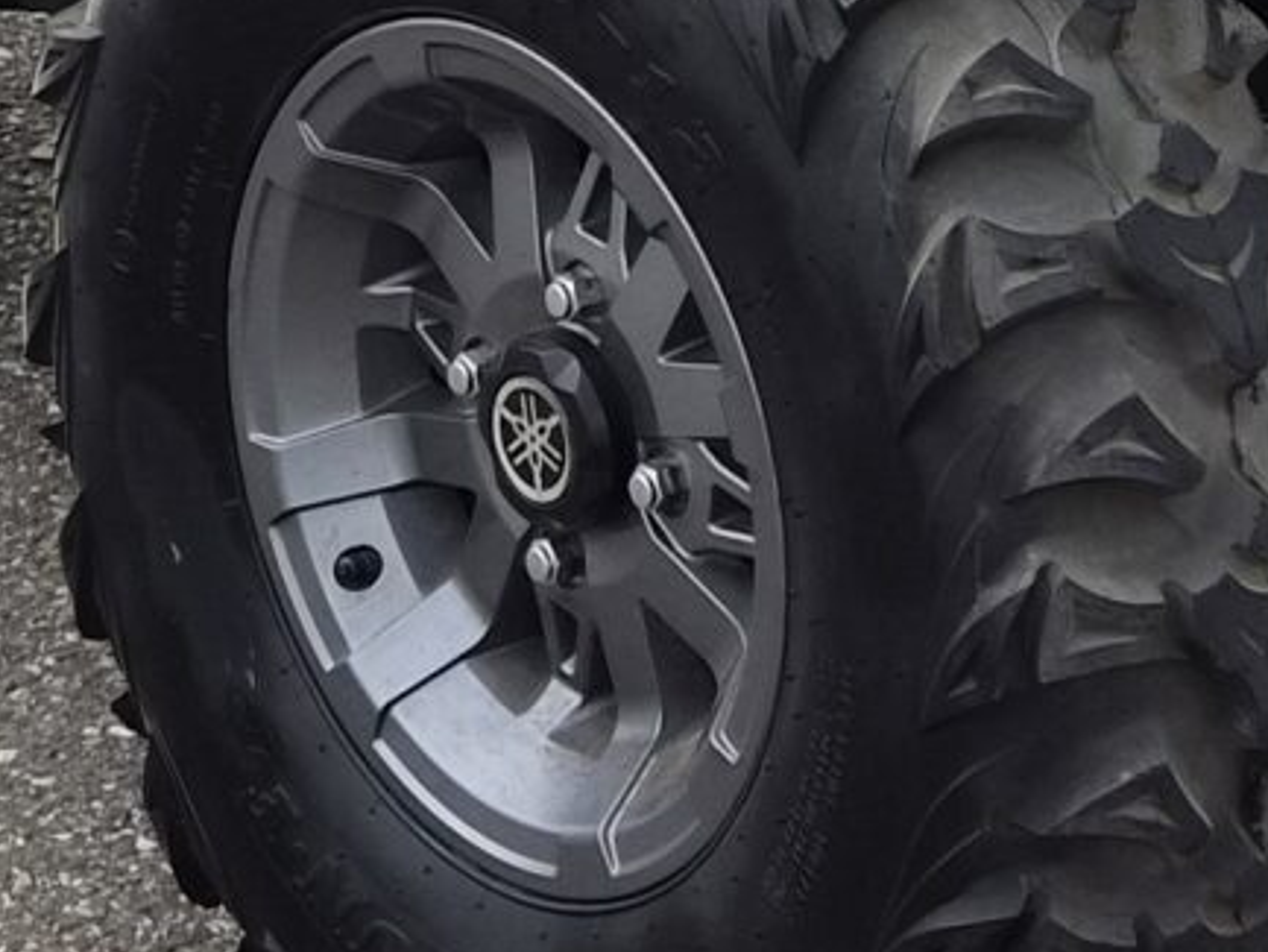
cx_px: 644
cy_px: -864
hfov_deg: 14.5
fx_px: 4983
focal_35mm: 136
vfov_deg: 10.2
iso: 80
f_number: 1.8
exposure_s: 1/940
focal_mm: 5.4
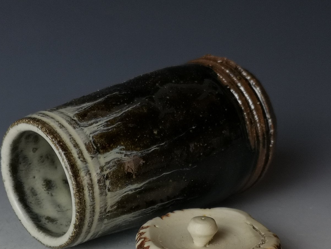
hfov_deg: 25.0
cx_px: 150
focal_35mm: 78
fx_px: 746
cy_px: 196
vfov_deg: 18.7
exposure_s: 1/60
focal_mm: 3.95
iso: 80
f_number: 1.8
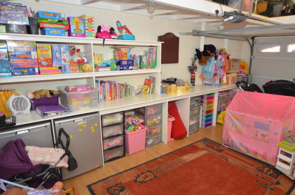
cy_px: 102
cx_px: 165
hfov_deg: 78.4
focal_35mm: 22
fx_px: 180
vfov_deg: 56.9
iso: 450
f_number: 4.5
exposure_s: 1/60
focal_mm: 12
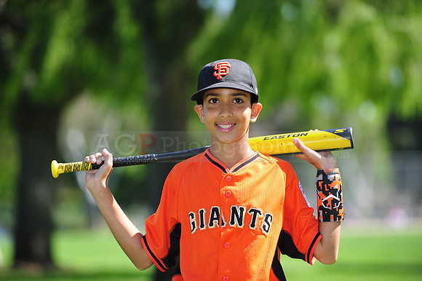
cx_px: 211
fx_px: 2343
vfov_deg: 6.9
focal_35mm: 200
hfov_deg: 10.3
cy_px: 140
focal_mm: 200
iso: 200
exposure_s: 1/640
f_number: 4.5
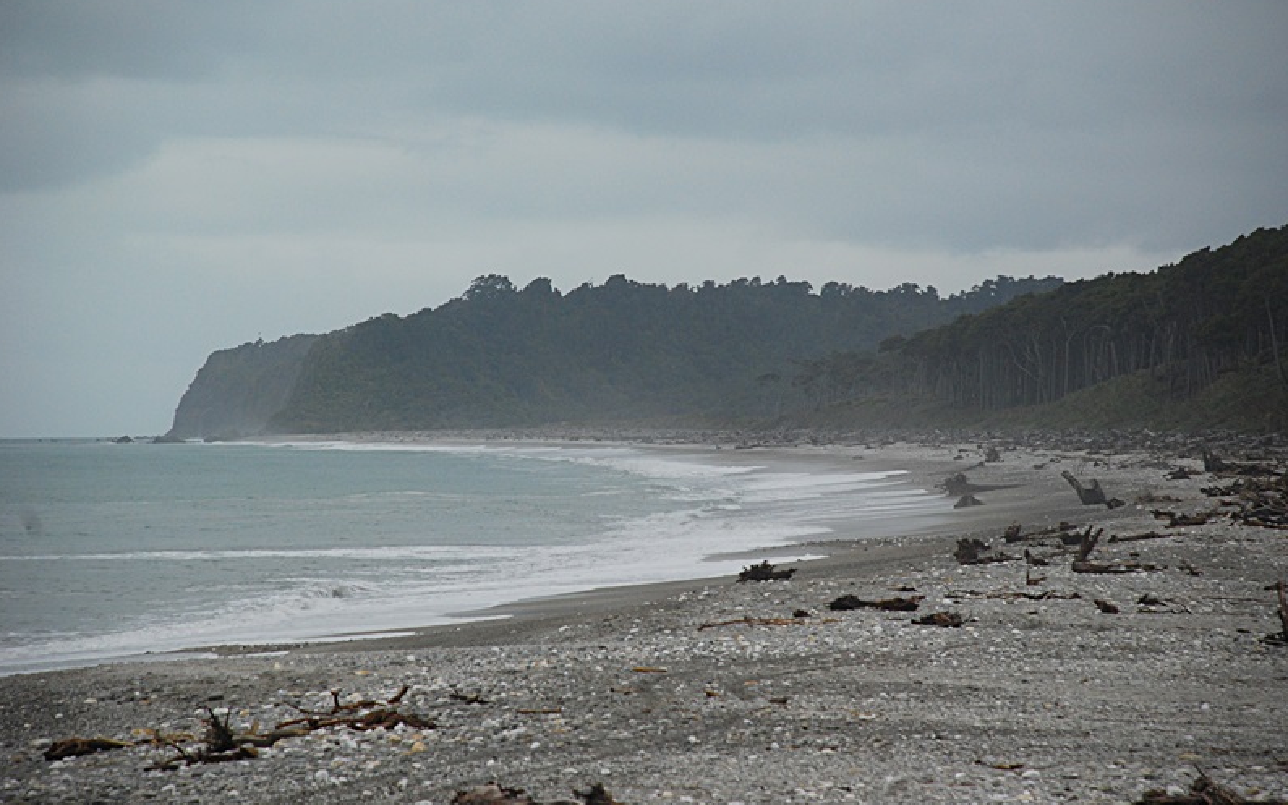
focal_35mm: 193
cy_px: 385
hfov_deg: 10.9
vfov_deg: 6.8
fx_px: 6758
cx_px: 642
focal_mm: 125
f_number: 5.6
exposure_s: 1/2500
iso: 400
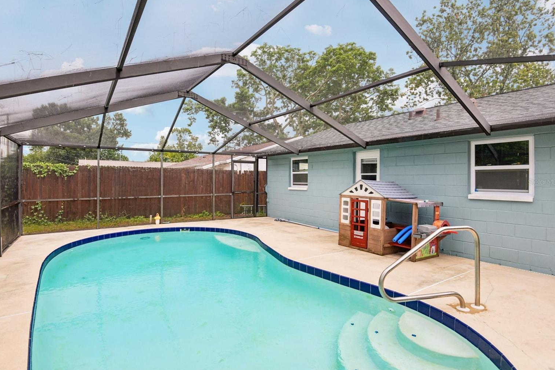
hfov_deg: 90.0
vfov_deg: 67.4
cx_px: 267
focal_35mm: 18
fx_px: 277
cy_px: 182
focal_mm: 17
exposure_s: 1/400
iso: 400
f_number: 8
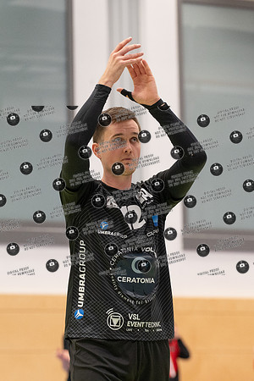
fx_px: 1833
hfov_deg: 7.9
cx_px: 134
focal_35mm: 173
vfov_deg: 11.9
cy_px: 165
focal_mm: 102
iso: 2800
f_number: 3.5
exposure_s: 1/1250
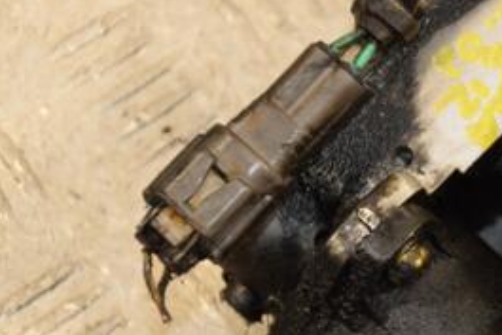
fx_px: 3125
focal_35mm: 224
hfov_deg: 9.1
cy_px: 208
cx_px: 563
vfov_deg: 6.1
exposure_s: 1/125
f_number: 5.3
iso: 800
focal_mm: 66
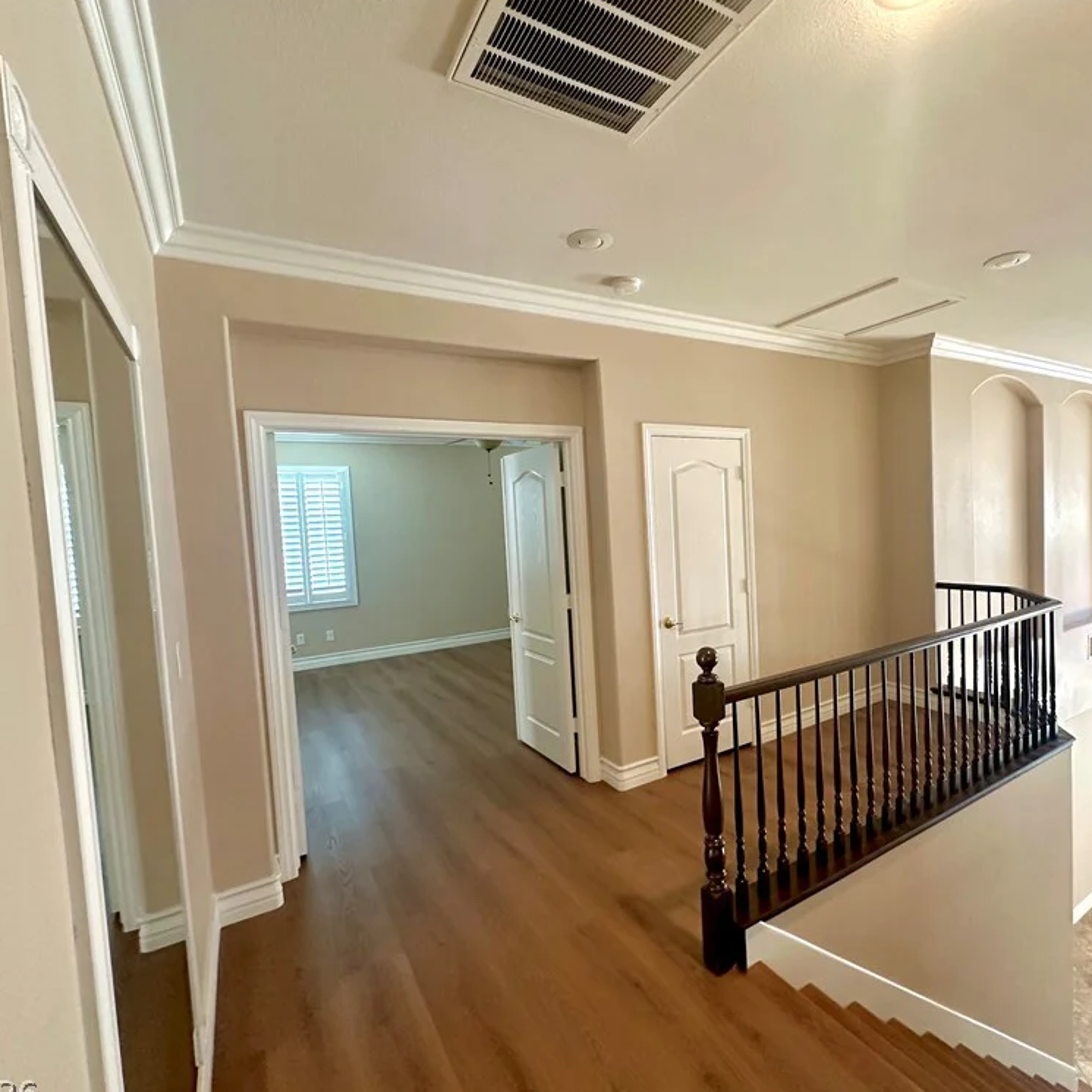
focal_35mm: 17
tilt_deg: -3.0
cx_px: 627
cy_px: 554
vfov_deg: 84.0
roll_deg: +2.0
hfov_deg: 83.4
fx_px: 607
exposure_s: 1/60
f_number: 2.2
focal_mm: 2.22
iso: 320
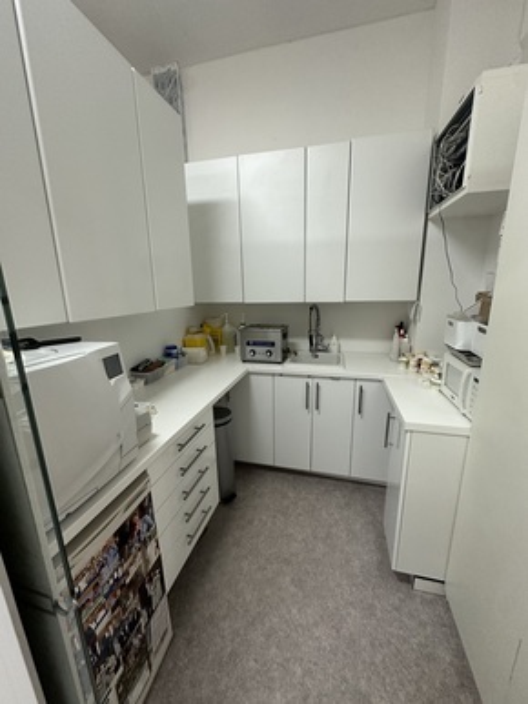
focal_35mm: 14
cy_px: 352
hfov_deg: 85.6
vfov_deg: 102.1
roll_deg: +0.5
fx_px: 285
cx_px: 264
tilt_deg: -12.6
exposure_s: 1/100
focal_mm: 2.22
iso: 320
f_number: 2.2
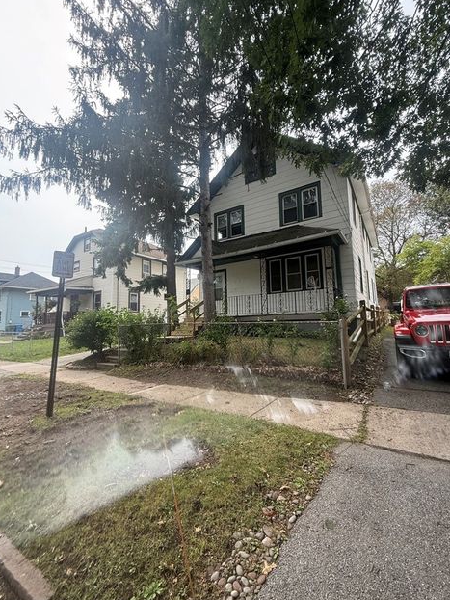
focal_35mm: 15
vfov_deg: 98.1
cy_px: 298
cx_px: 230
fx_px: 260
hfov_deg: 81.8
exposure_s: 1/430
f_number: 2.2
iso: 64
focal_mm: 2.22
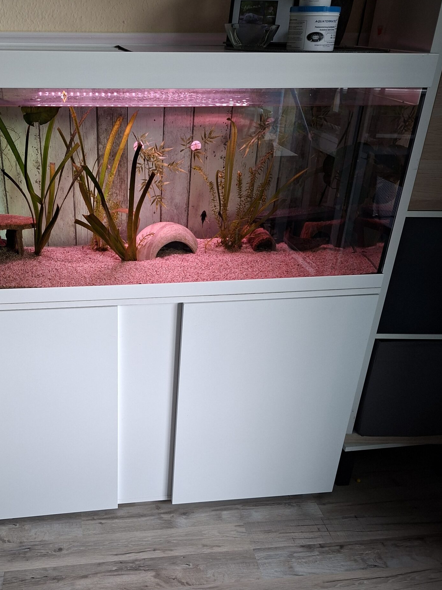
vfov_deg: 56.6
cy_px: 336
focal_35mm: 32
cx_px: 137
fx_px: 545
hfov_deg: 43.4
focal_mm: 5.54
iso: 250
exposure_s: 1/40
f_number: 1.8
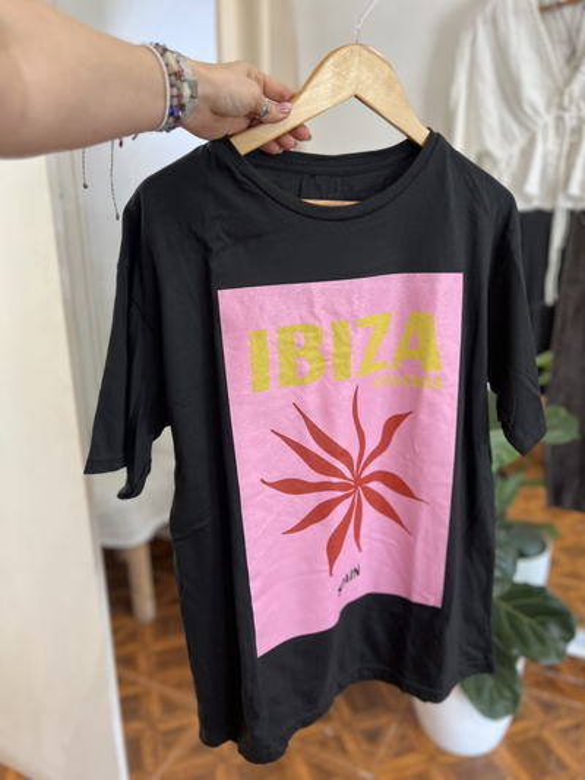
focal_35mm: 26
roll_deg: +1.1
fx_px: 586
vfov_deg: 67.3
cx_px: 292
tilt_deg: -14.6
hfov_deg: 53.1
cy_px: 390
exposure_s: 1/107
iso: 125
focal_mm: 5.7
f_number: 1.5
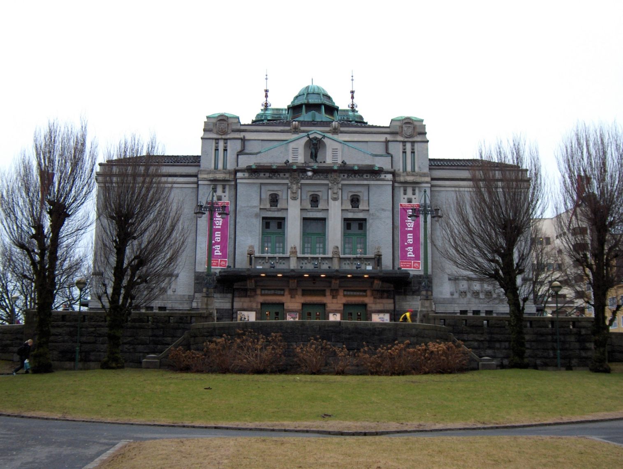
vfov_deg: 33.0
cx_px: 312
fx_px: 793
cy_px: 234
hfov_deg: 42.9
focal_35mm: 44
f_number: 2.9
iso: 196
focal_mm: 9
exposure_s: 1/60
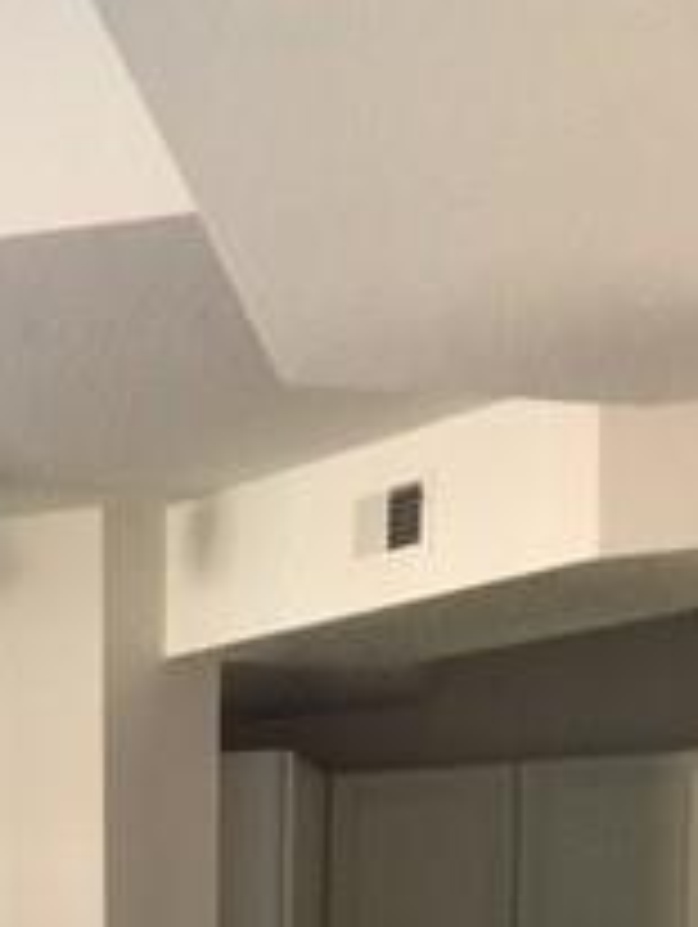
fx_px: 2415
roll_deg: +1.0
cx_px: -302
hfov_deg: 15.4
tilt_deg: -8.1
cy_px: 1292
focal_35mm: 90
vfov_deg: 19.6
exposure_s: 1/30
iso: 125
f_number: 2.2
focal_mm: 4.15
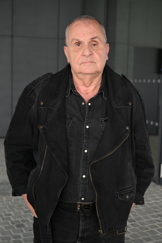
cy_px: 122
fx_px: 337
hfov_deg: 27.0
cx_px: 81
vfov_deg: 39.6
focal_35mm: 50
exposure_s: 1/250
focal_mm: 50
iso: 1600
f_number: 5
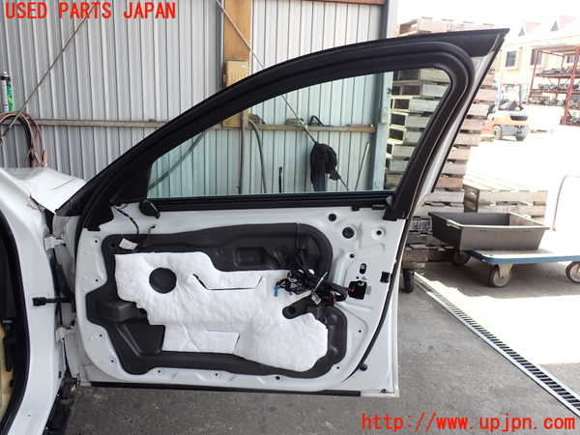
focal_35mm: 30
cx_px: 290
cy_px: 218
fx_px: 503
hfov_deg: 60.0
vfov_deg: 46.8
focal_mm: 5.4
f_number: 3.2
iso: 100
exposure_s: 1/125
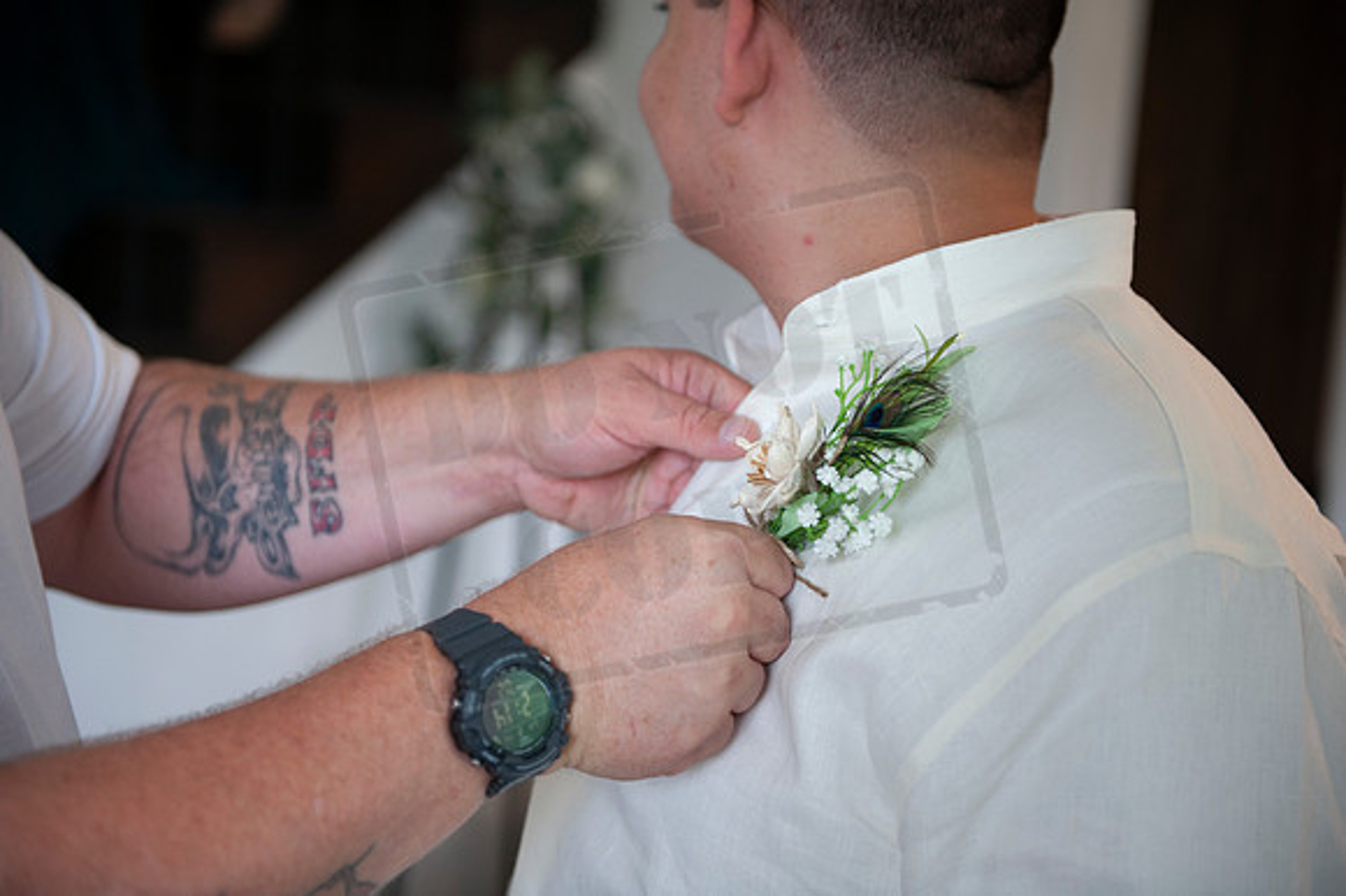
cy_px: 448
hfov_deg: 32.4
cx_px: 673
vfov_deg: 21.9
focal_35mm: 62
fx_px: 2317
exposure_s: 1/200
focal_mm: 62
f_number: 2.8
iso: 400
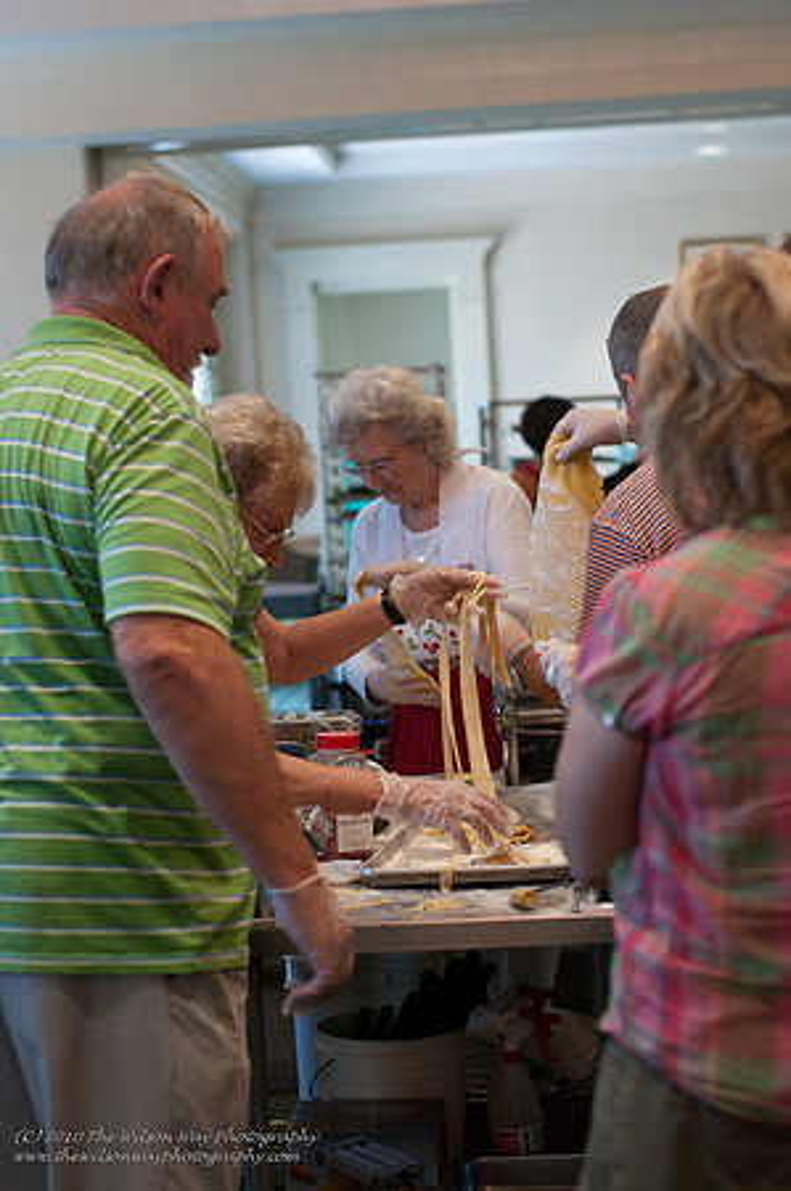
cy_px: 596
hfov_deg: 18.1
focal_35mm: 75
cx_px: 396
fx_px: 2477
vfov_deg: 27.0
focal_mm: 50
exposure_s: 1/90
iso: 800
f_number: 2.8
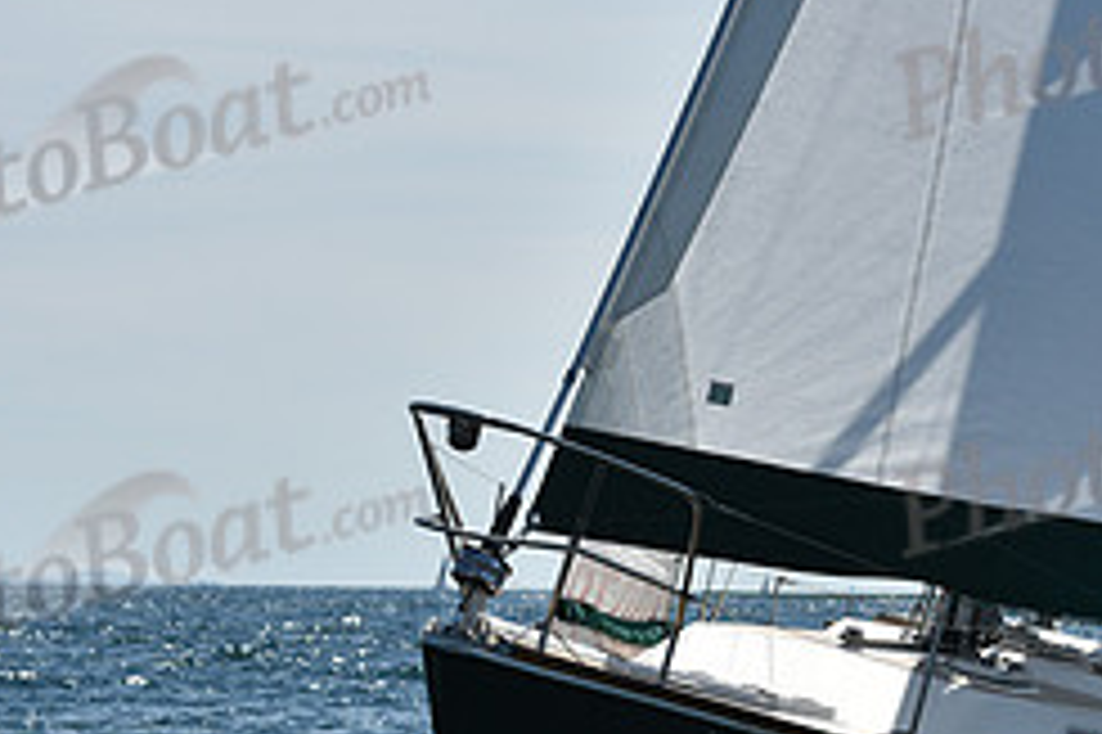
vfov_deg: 5.9
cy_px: 736
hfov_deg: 8.9
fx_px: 7097
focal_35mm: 232
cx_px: 666
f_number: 6.3
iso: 250
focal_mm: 98
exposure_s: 1/2500
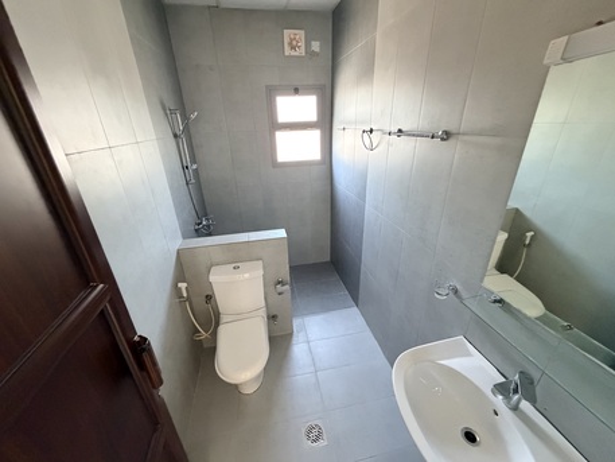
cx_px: 308
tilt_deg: -23.9
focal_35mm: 14
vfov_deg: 85.7
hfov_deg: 102.0
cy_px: 231
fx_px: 249
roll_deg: +1.8
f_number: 2.2
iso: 800
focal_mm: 2.22
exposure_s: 1/60
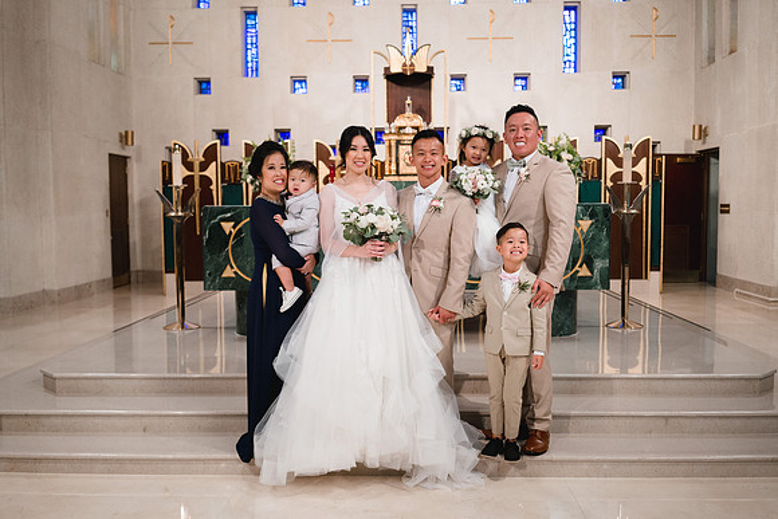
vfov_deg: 37.8
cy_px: 260
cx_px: 389
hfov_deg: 54.3
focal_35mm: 35
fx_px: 759
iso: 1000
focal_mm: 35
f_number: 3.2
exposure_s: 1/200
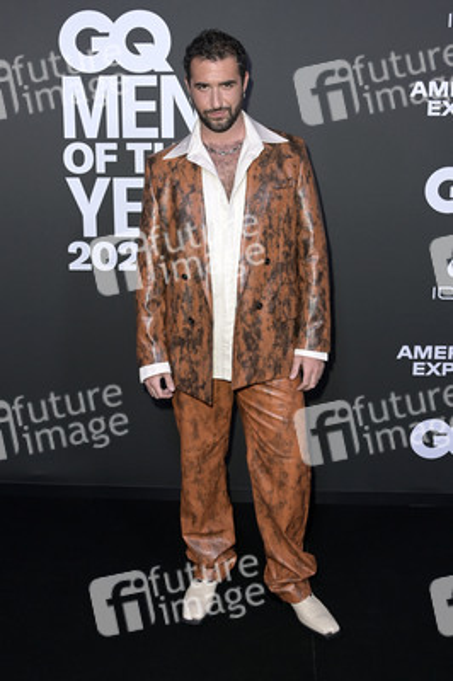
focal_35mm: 32
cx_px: 226
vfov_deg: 58.8
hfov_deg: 41.0
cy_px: 340
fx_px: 605
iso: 1000
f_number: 5.6
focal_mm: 32
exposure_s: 1/250
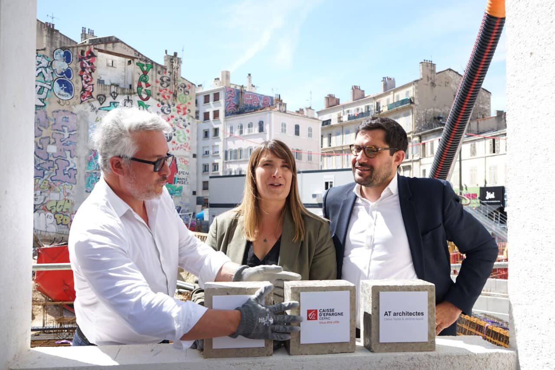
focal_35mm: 33
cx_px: 278
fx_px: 509
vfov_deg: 40.0
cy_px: 185
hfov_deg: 57.2
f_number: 6.3
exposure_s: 1/200
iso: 160
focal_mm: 33
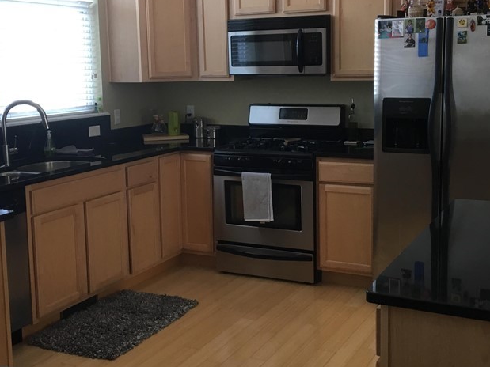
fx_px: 679
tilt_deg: -6.1
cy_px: 153
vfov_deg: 30.2
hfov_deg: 39.6
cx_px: 260
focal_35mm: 48
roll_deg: +0.8
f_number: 2.2
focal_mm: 4.15
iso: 64
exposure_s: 1/30
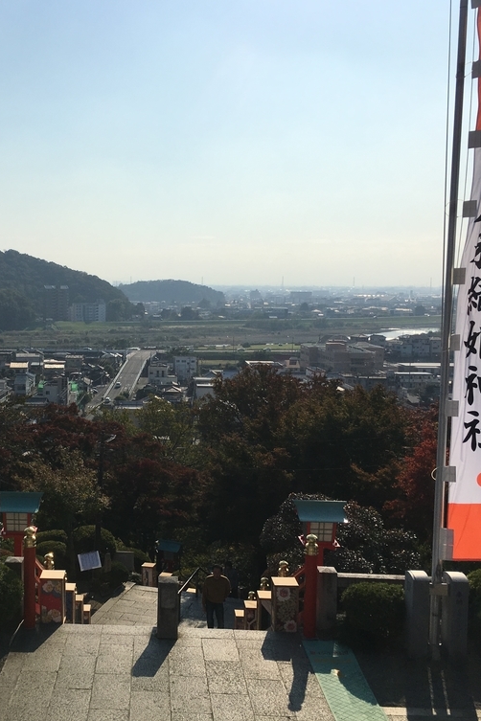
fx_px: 822
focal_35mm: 41
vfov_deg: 47.4
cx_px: 108
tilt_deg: -5.0
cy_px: 354
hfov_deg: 31.9
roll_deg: -0.7
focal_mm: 4.15
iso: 25
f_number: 2.2
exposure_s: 1/5128
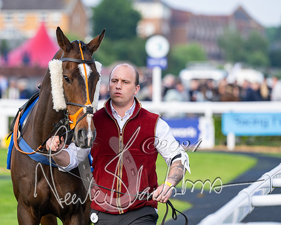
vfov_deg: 6.2
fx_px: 2060
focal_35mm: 248
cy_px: 104
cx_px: 124
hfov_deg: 7.8
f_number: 4
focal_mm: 200
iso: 400
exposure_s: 1/800
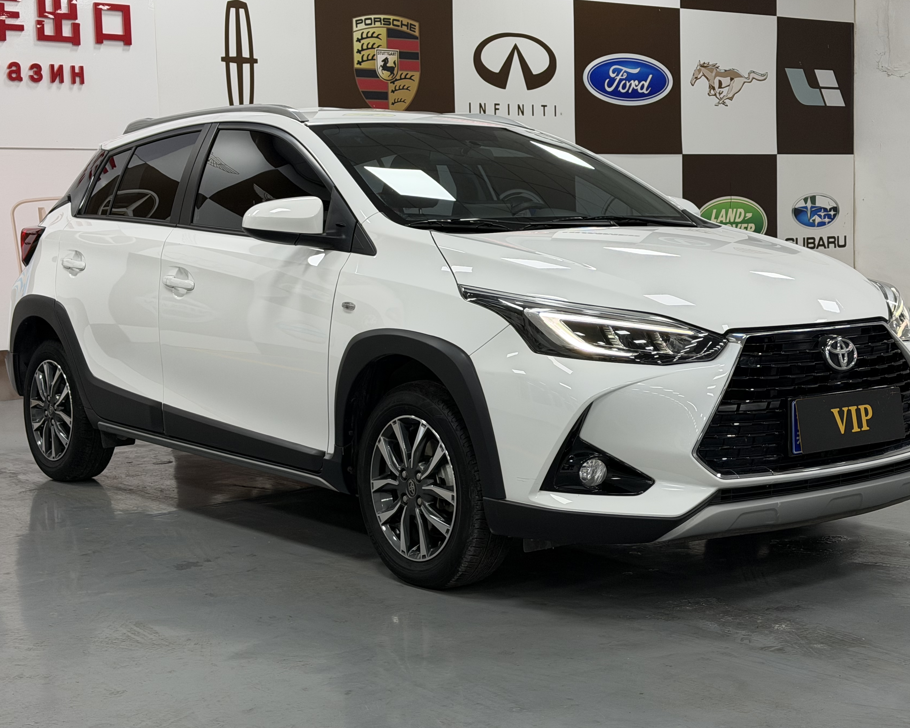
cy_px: 323
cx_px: 489
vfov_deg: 27.1
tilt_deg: -4.9
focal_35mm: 56
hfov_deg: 33.6
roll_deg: +2.3
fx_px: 1508
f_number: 1.78
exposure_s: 1/72
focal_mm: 6.76
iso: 80
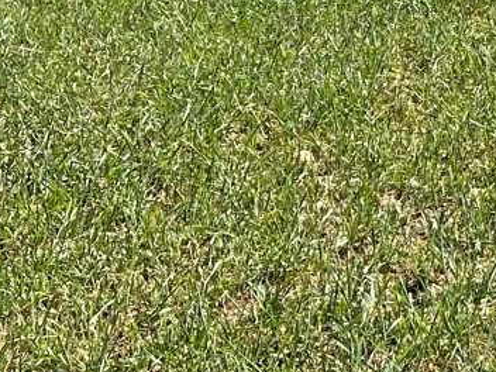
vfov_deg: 9.3
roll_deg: -1.1
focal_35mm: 149
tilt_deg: +1.9
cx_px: 933
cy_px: -392
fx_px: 2135
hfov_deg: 12.0
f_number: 1.5
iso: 50
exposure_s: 1/4115
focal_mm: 5.7
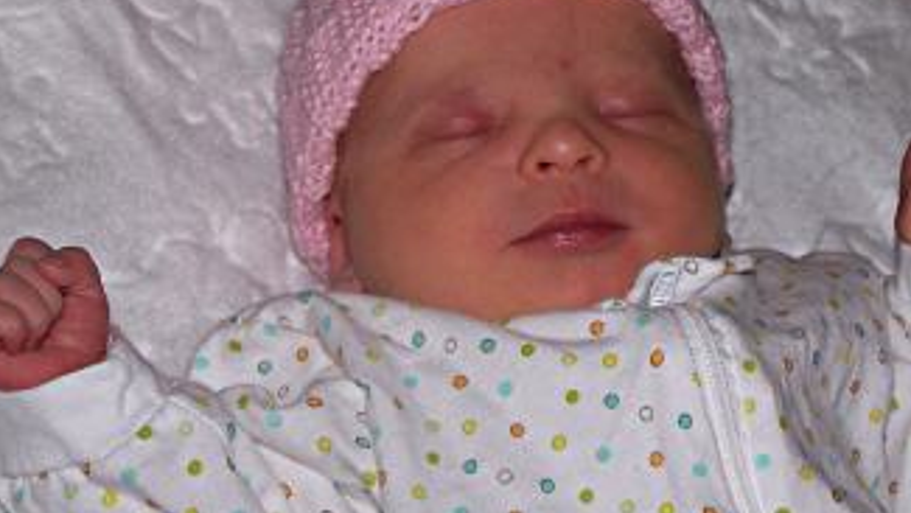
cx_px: 533
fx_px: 2658
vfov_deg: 11.0
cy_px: 112
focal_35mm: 110
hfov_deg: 19.4
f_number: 3.2
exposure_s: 1/90
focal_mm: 13.7
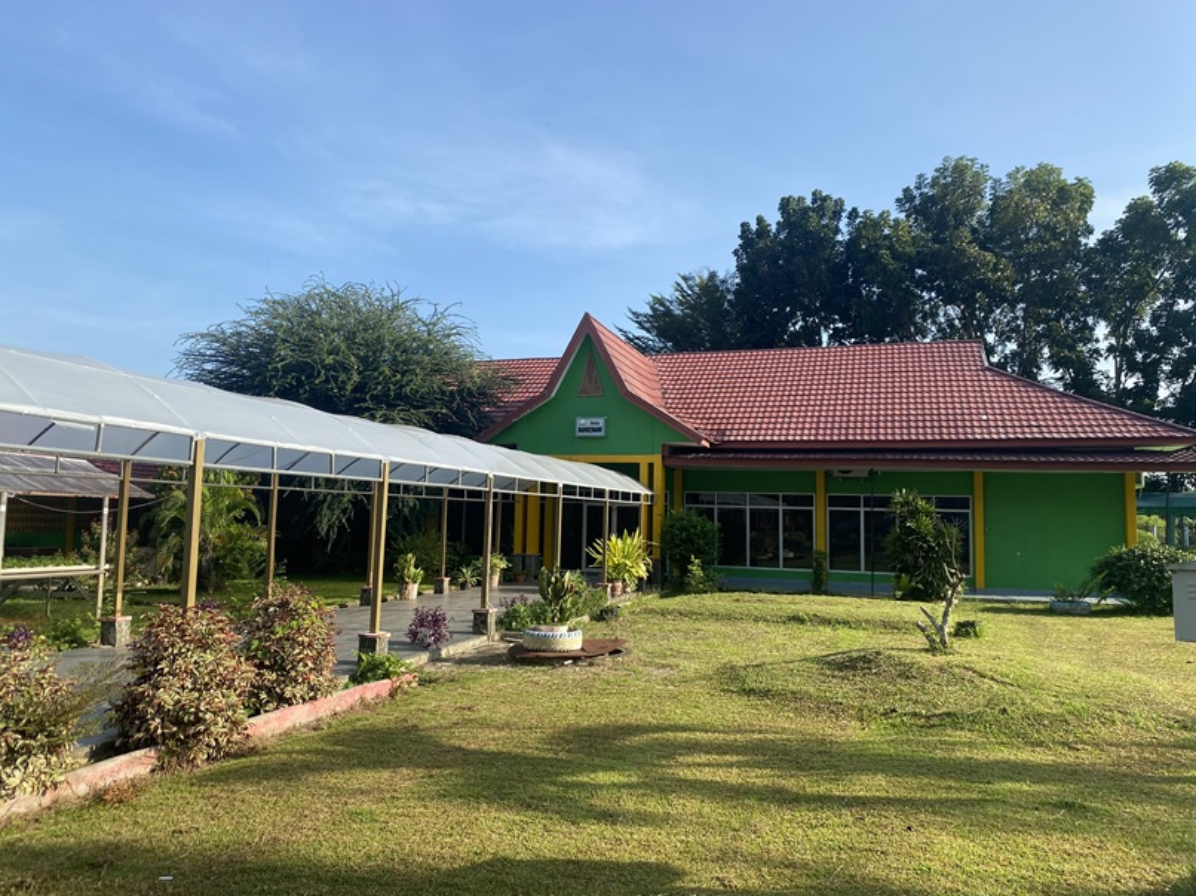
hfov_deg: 67.3
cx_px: 598
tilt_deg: +5.7
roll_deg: -1.6
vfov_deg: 53.0
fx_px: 898
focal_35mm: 26
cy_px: 448
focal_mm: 4.25
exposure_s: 1/1838
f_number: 1.8
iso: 32
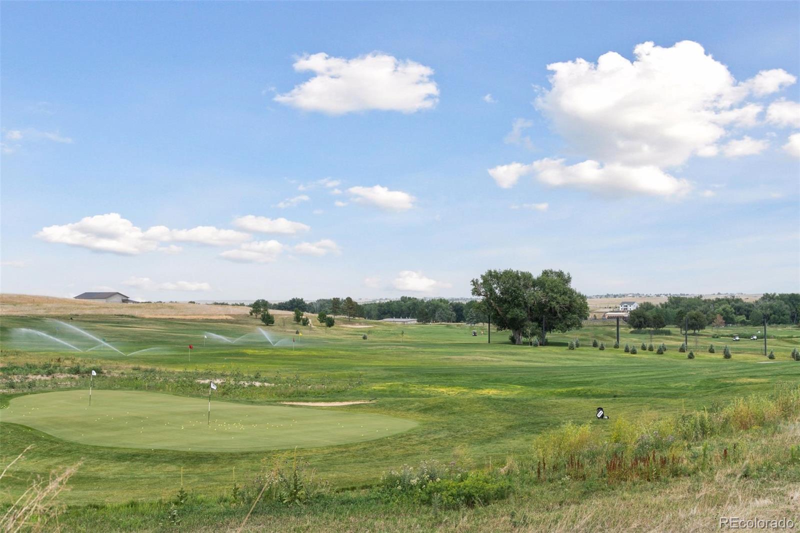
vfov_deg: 29.2
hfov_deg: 42.8
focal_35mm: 46
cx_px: 400
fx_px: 1022
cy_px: 266
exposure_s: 1/1000
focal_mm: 46
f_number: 9
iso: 400
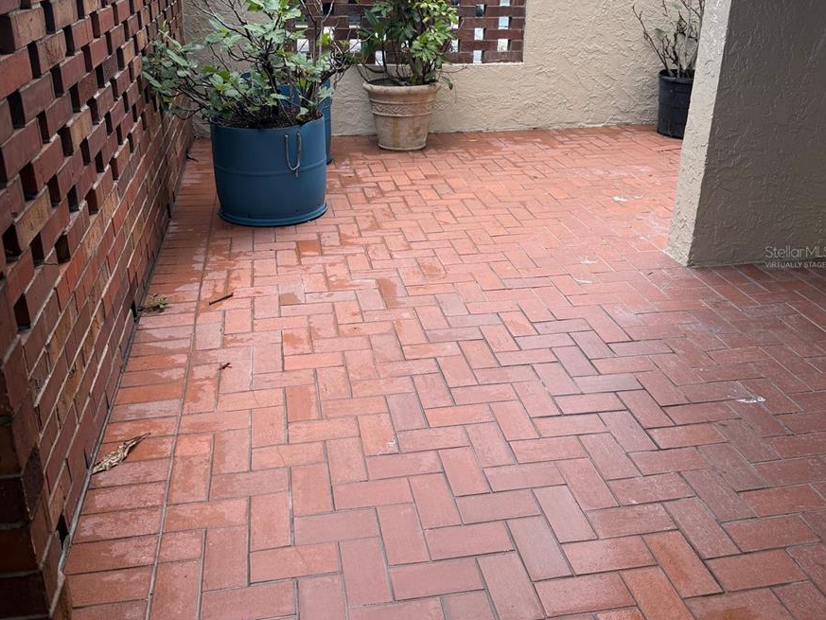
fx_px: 788
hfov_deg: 55.3
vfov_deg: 42.8
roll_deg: -1.3
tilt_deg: -21.3
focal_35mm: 33
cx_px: 408
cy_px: 257
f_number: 1.78
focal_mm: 6.76
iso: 100
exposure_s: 1/1192
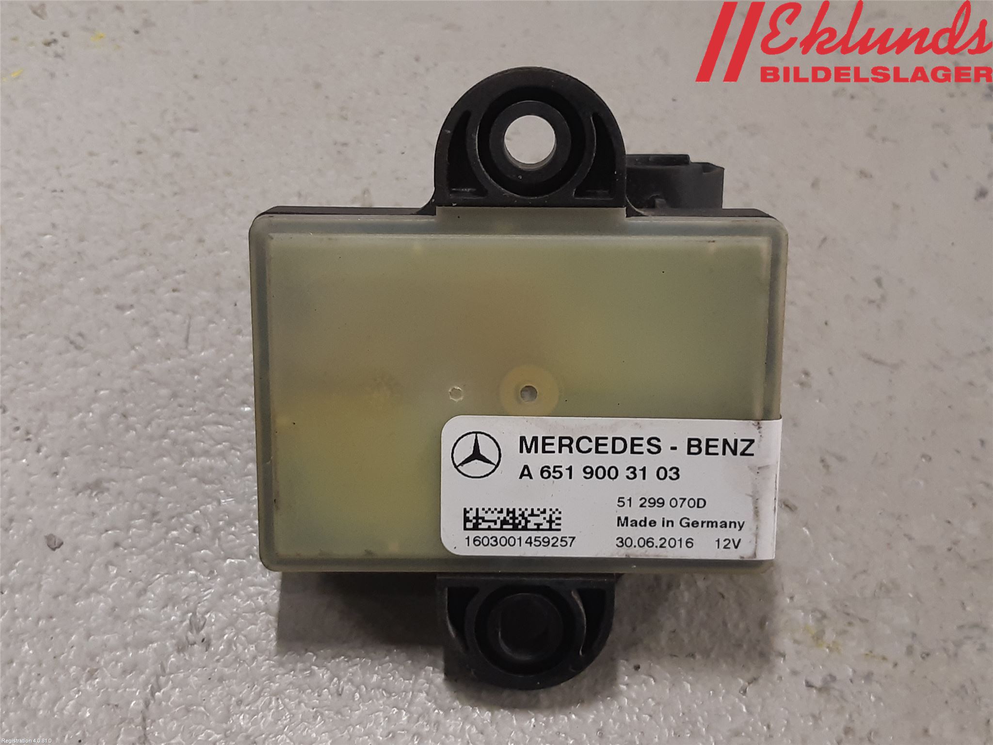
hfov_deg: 67.3
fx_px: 746
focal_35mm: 26
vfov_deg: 53.1
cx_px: 496
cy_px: 372
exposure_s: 1/50
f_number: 1.7
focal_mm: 3.93
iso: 125
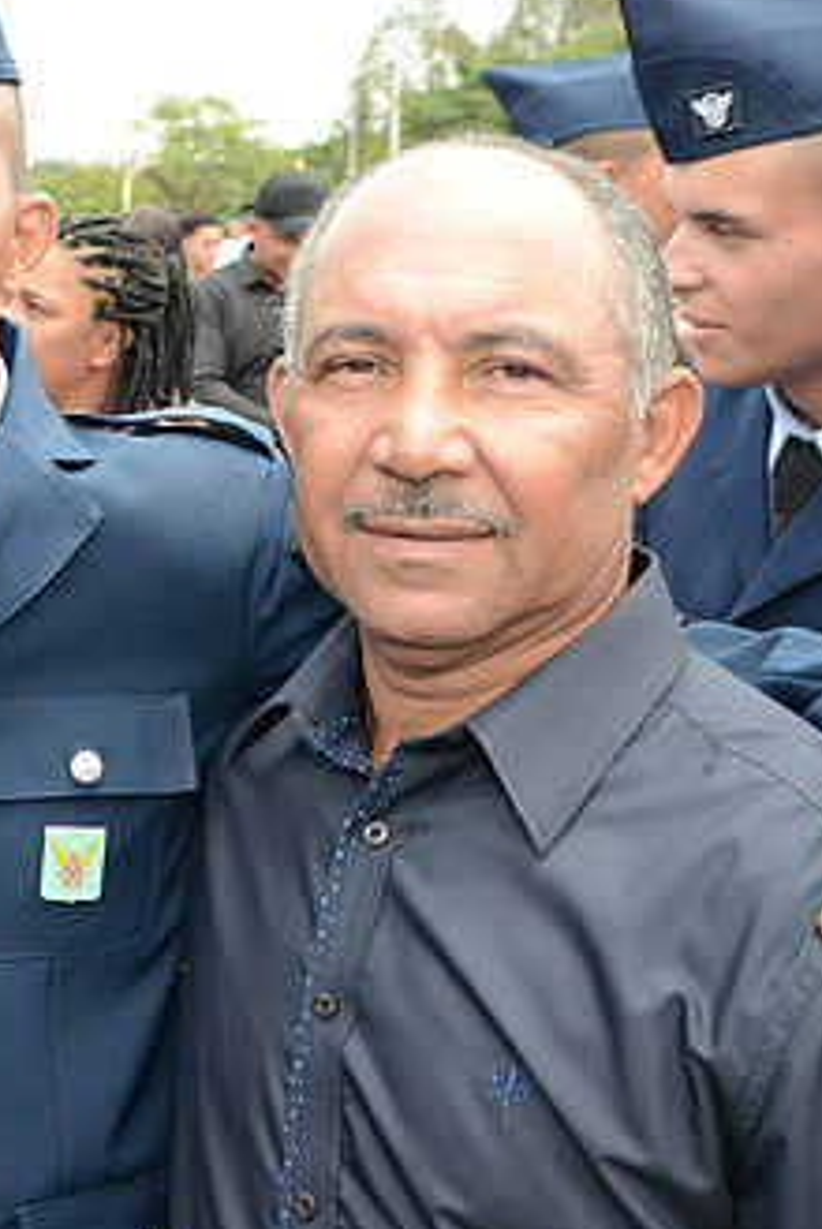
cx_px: -97
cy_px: 538
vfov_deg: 34.4
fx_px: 1982
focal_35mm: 58
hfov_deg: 22.1
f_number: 6.3
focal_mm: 22
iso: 320
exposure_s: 1/250
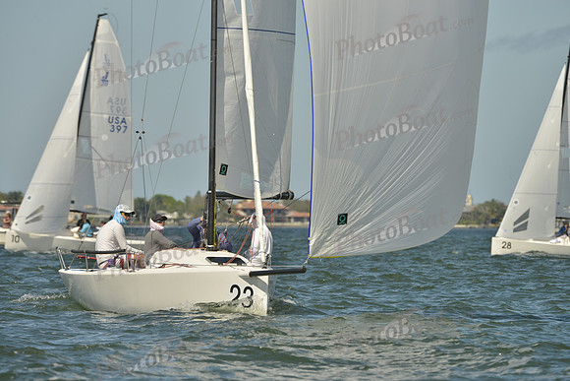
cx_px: 285
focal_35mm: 380
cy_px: 190
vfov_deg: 3.6
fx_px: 6018
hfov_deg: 5.4
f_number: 10
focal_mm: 380
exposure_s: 1/1000
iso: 280
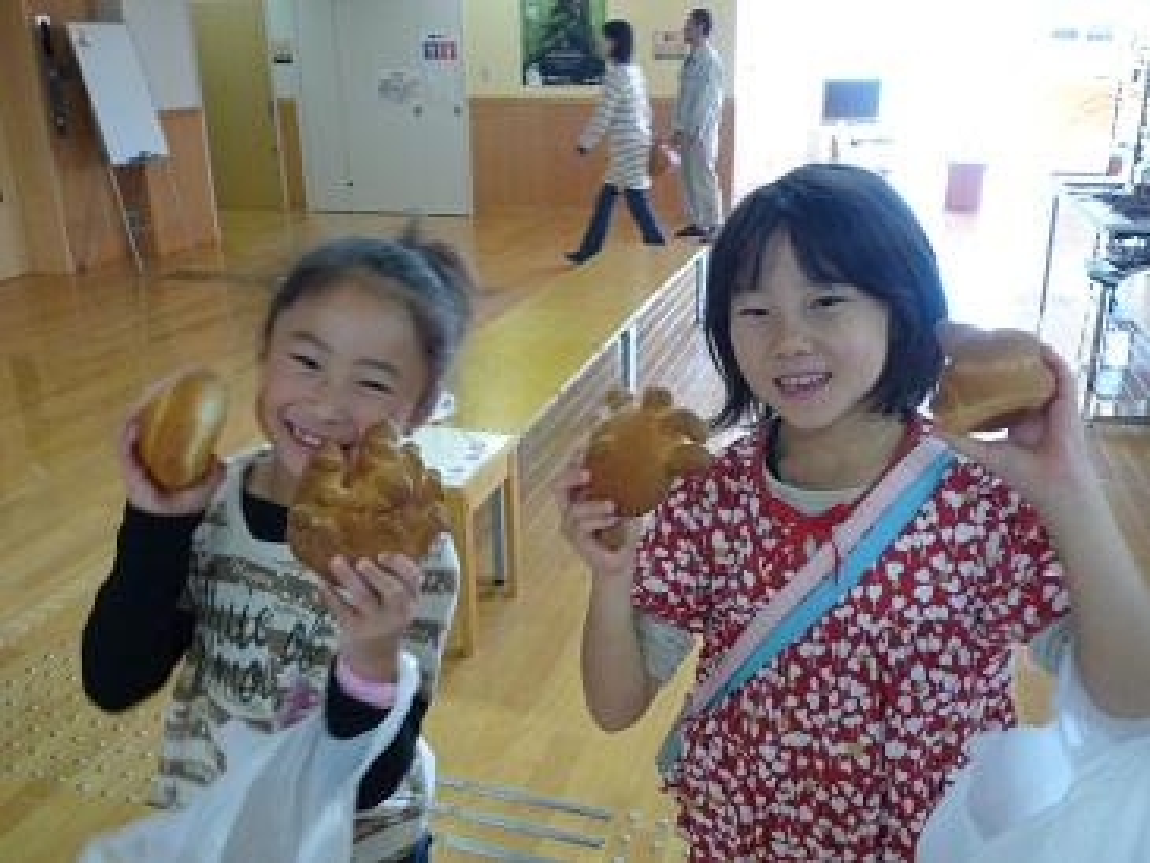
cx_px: 575
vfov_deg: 46.8
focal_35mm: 30
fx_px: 997
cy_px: 432
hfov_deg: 59.9
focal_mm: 5.3
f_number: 3.4
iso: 250
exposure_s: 1/30
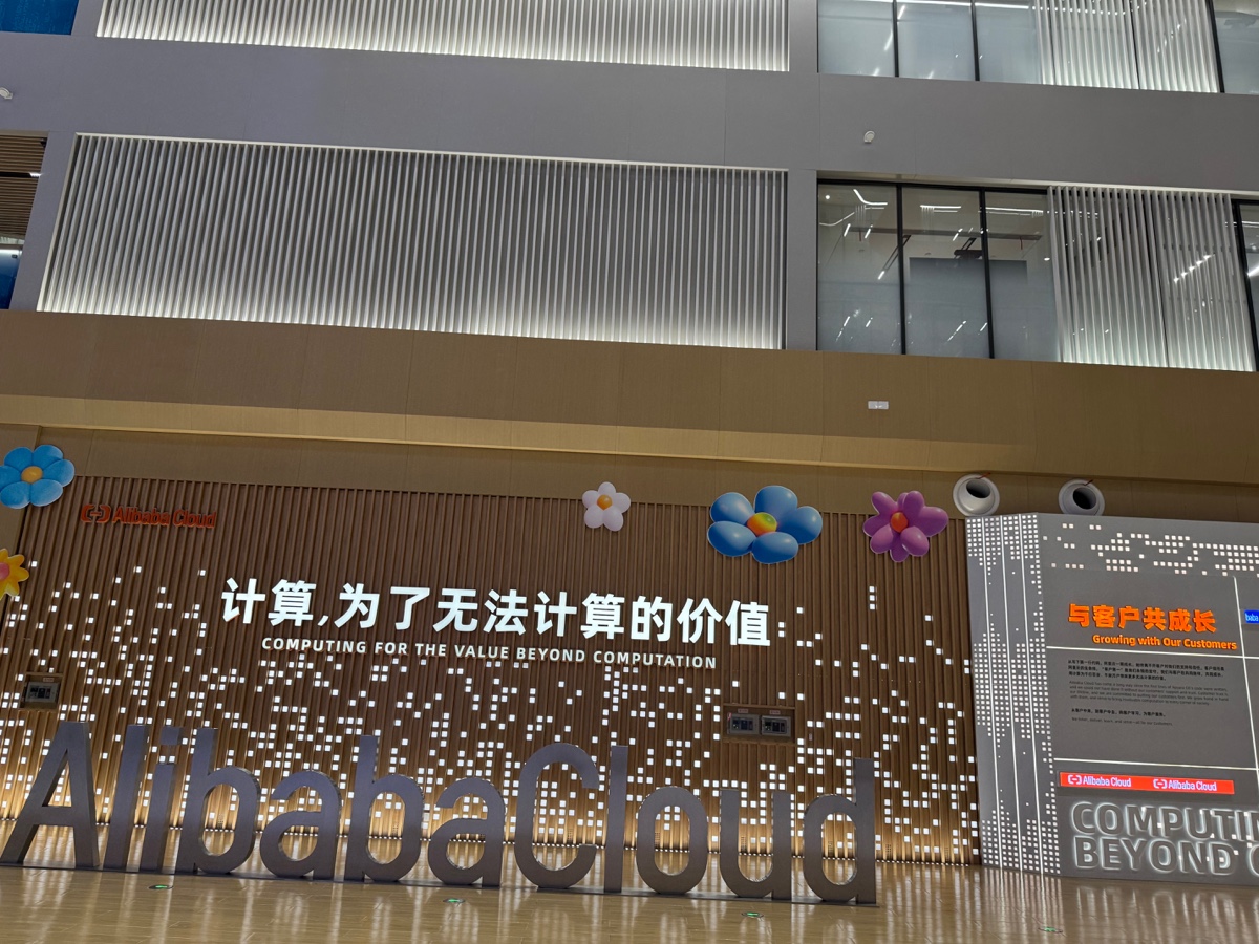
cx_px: 630
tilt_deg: +14.5
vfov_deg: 56.8
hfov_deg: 71.6
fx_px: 873
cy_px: 472
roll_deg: -3.0
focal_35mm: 24
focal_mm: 6.76
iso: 200
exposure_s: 1/113
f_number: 1.78
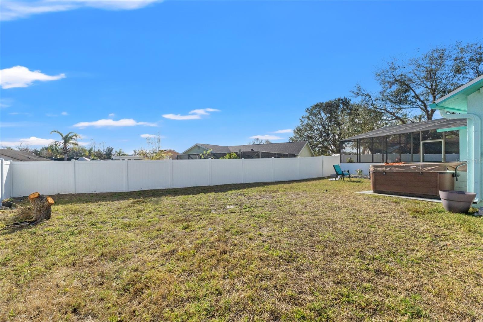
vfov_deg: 77.3
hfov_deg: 100.4
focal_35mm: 15
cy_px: 161
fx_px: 201
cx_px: 242
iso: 400
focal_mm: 10
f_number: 8
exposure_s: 1/1600
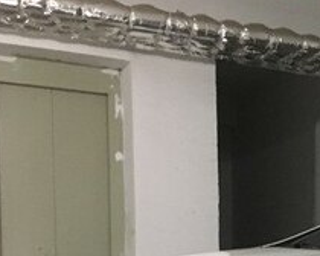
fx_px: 843
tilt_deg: -6.9
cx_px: 462
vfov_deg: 16.0
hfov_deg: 19.2
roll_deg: -1.9
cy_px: 365
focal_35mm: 89
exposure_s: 1/17
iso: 400
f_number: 2.2
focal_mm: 4.15
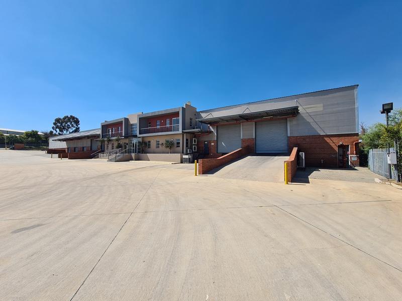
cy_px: 150
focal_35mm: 13
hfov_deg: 106.2
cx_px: 201
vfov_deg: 89.9
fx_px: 151
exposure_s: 1/2008
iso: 50
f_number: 2.2
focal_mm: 2.2
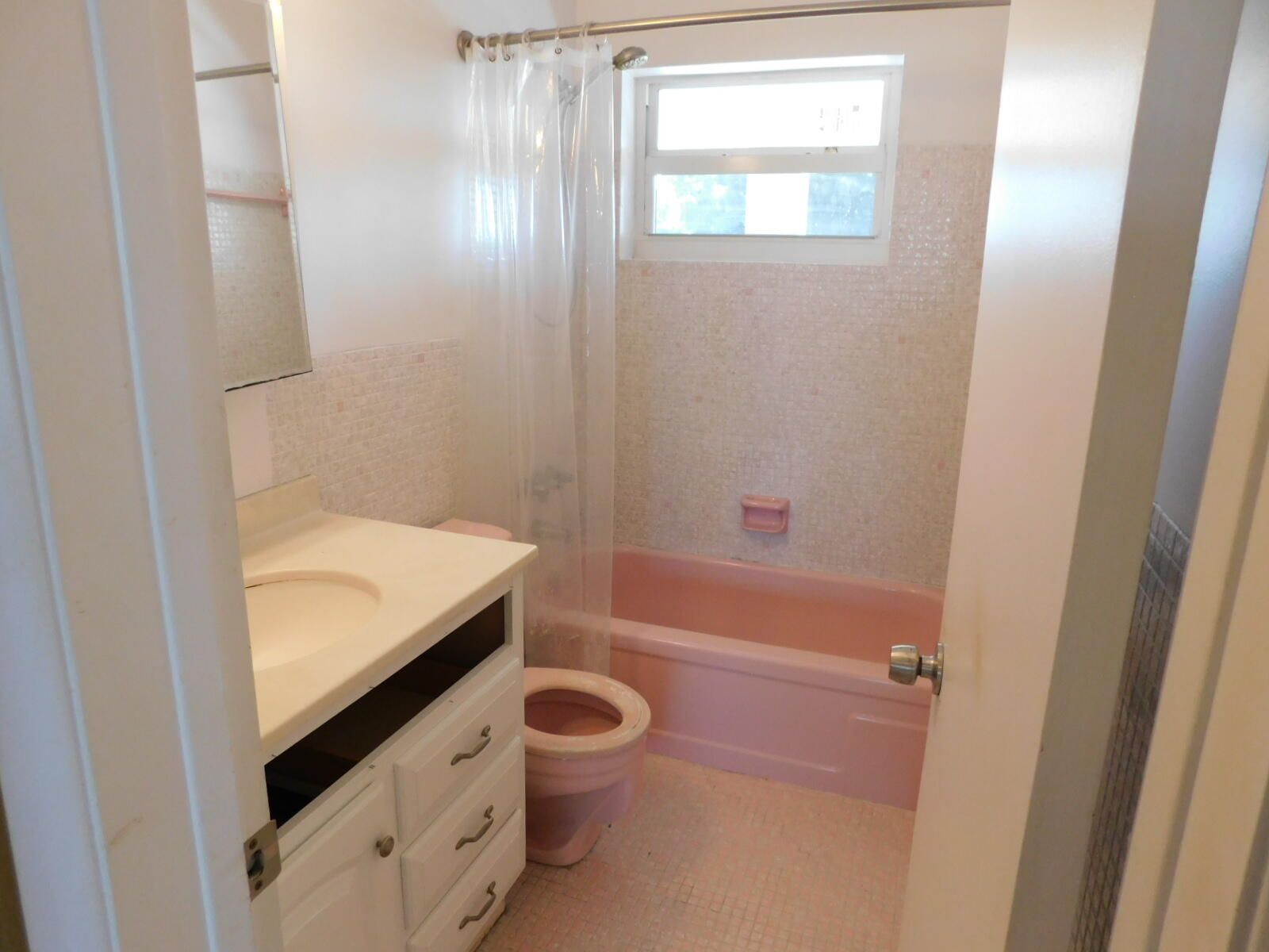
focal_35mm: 23
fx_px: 843
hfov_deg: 73.9
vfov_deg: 58.9
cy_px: 476
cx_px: 634
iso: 320
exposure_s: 1/30
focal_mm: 4
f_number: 3
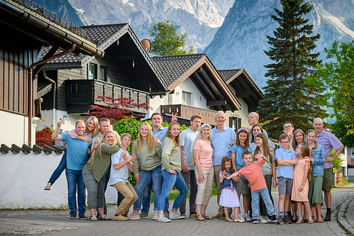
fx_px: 1062
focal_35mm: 108
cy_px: 108
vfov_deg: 12.7
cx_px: 197
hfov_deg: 18.9
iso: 400
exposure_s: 1/500
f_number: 5.6
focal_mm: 95
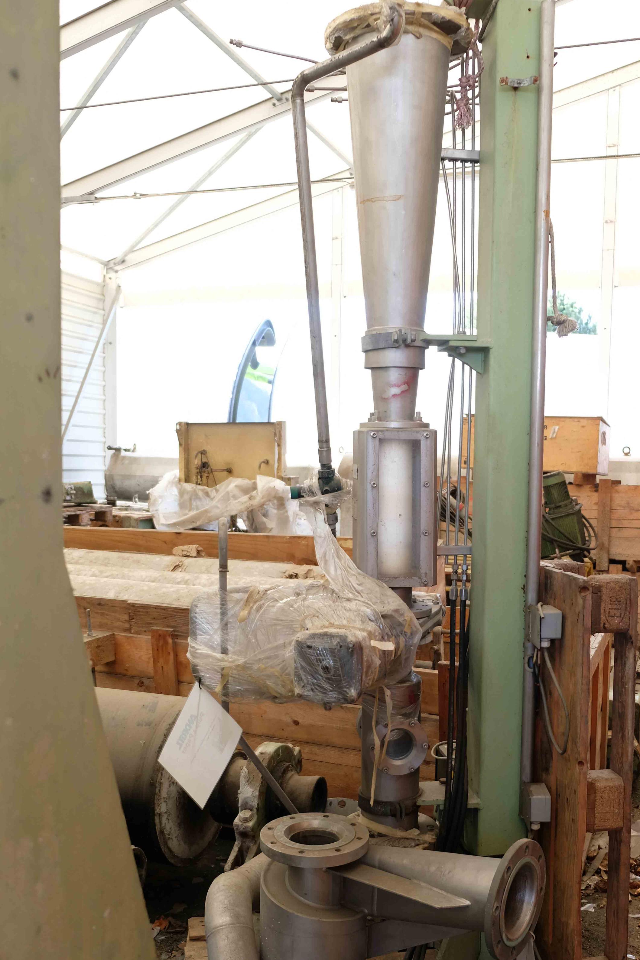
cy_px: 556
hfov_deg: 38.8
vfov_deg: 55.5
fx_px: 907
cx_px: 364
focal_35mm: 34
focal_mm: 18
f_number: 2.8
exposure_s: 1/200
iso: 320
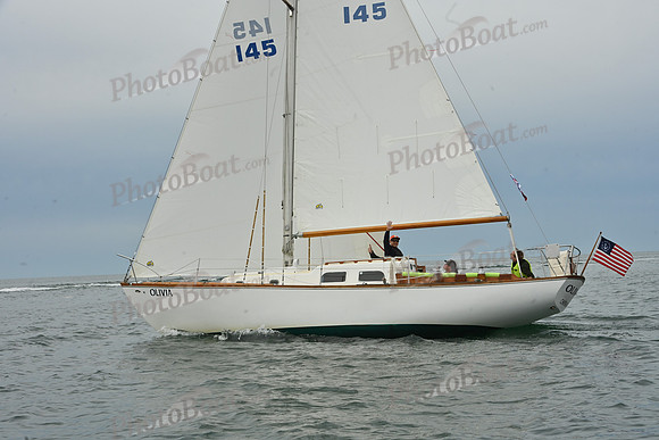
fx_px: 1282
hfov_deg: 28.8
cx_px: 330
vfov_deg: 19.5
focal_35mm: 70
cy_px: 220
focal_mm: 70
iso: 320
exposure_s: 1/800
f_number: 13
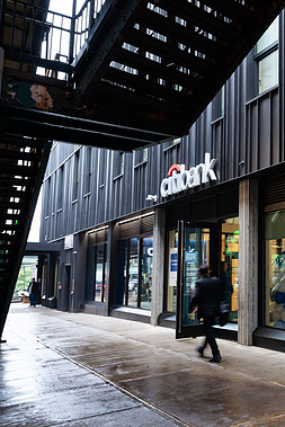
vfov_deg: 48.4
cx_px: 333
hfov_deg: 29.3
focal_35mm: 40
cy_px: 210
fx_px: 475
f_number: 4
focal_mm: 25.5
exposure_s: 1/10
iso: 100
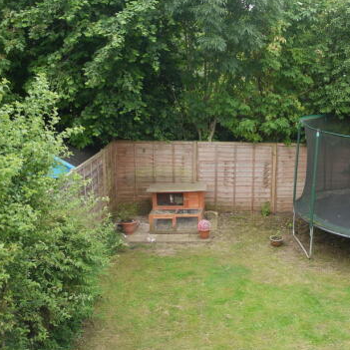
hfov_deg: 35.2
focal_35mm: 47
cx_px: 265
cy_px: 181
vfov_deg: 36.1
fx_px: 538
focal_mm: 16
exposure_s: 1/80
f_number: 3.7
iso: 100
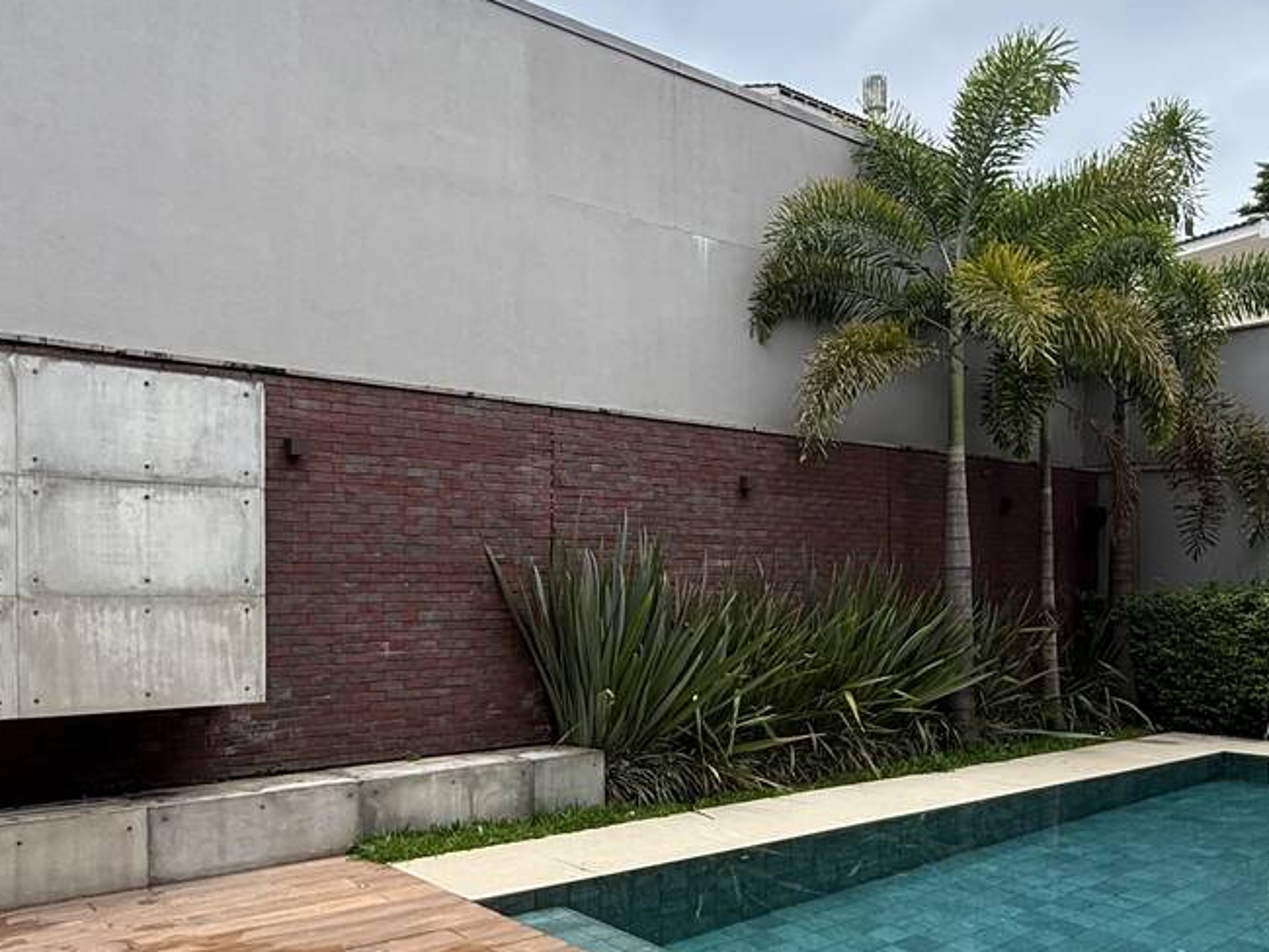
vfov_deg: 45.1
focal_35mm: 31
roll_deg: -0.1
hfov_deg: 58.2
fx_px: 1137
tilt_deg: +0.6
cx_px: 689
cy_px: 587
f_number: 2.2
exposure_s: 1/1017
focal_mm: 2.22
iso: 64
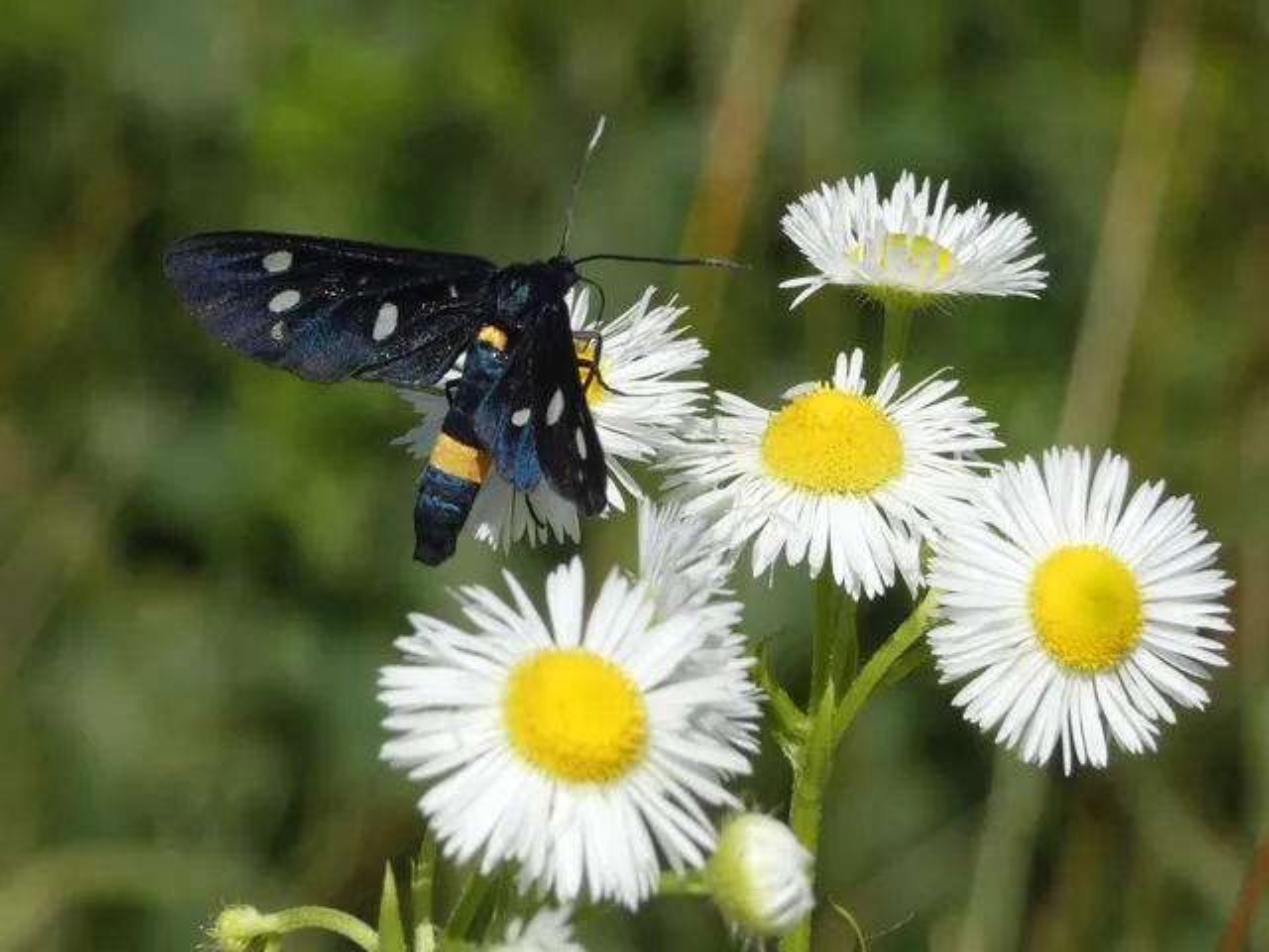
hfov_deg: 12.3
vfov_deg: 9.3
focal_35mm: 160
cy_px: 476
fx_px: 5865
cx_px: 634
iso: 80
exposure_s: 1/250
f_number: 5.4
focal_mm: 28.8
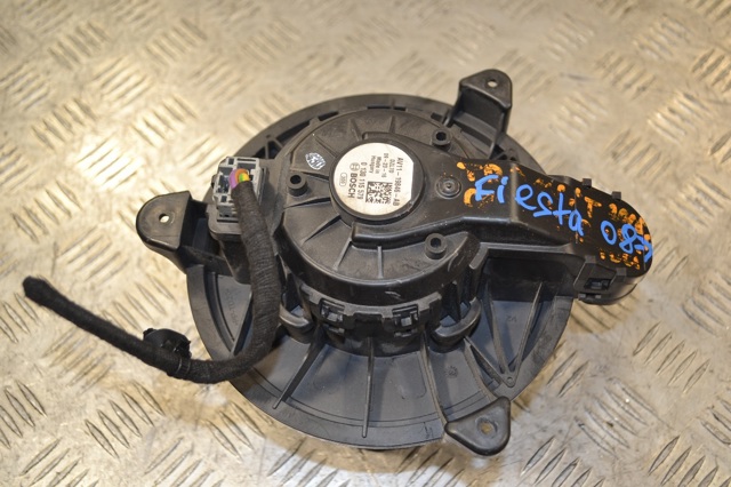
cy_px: 244
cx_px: 366
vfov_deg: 34.2
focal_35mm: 39
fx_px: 791
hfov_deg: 49.6
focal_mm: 26
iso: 360
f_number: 4.2
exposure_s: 1/125
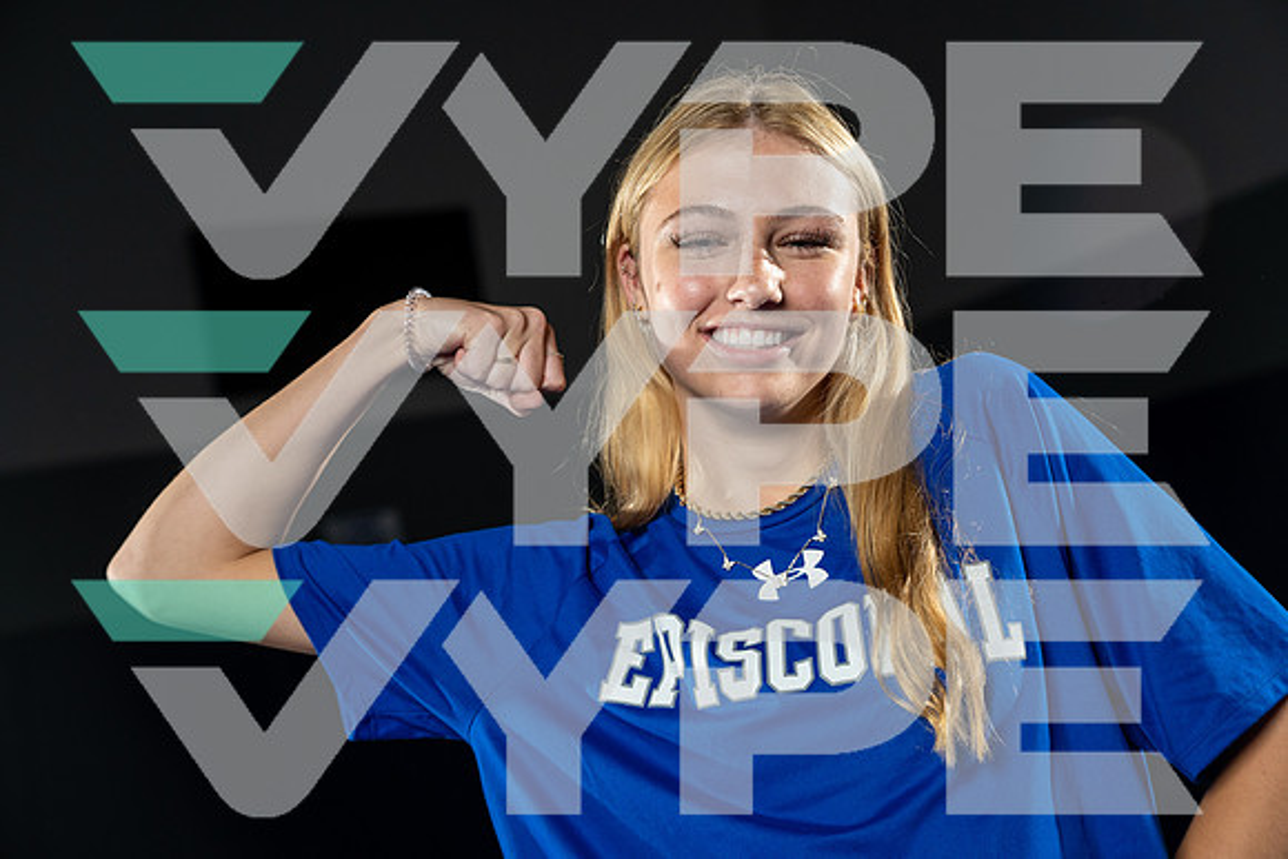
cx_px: 644
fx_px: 2040
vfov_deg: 23.8
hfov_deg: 35.0
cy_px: 430
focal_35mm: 57
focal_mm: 57
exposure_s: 1/125
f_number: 4
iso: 800
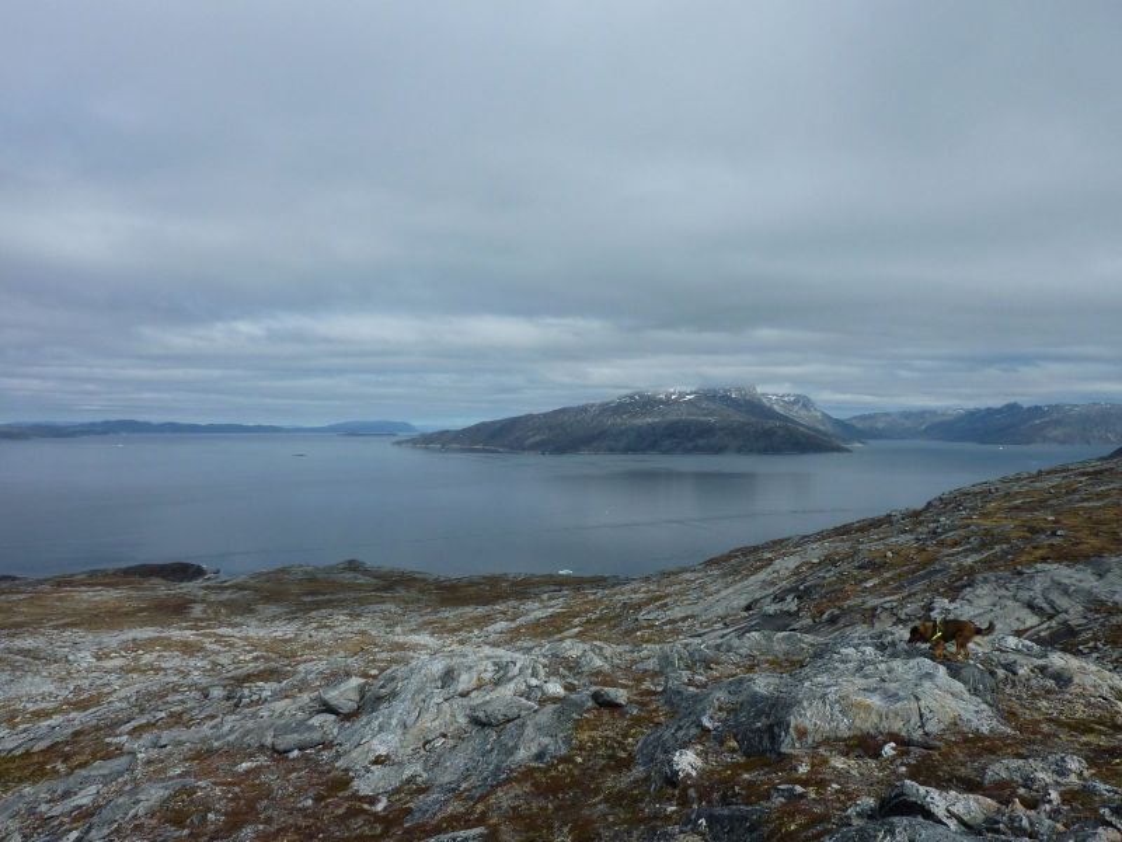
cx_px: 561
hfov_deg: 69.4
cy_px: 421
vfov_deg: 54.9
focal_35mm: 25
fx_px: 810
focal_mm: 4.1
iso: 80
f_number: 5.6
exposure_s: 1/640
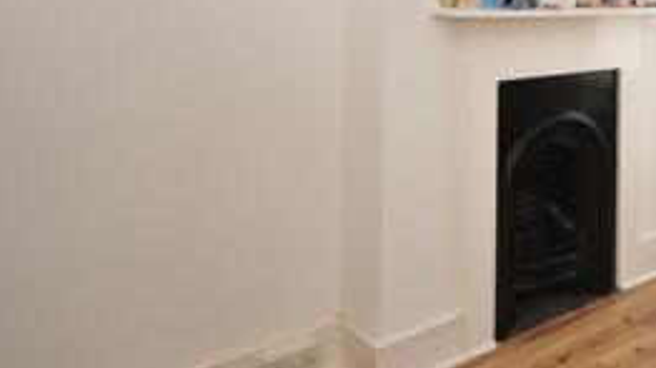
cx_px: 716
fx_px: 753
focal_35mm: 43
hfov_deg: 39.0
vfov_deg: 25.6
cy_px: -28
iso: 200
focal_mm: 11
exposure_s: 1/60
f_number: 4.2
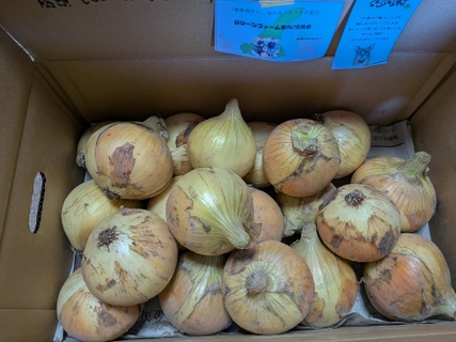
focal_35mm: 27
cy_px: 153
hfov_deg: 65.2
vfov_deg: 51.2
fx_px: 356
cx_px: 247
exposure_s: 1/24
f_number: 1.7
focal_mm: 4.53
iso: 38
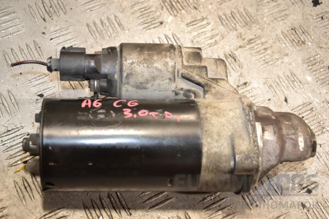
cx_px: 164
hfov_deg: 28.1
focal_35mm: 72
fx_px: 658
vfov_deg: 18.9
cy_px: 110
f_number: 5.6
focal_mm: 48
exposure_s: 1/200
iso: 800
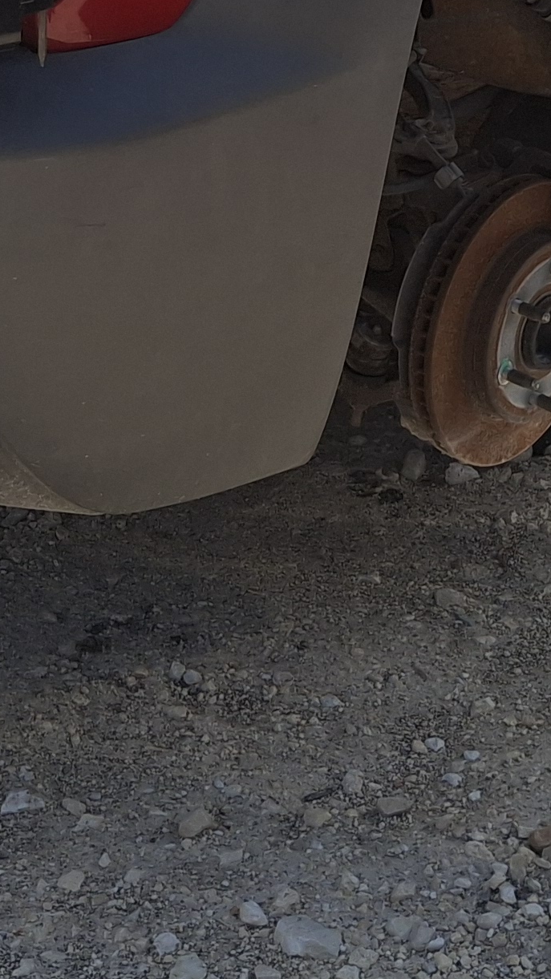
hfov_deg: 13.3
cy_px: -217
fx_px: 2363
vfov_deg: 21.6
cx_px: 346
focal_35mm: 91
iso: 32
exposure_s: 1/2874
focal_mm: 4.69
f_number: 1.8
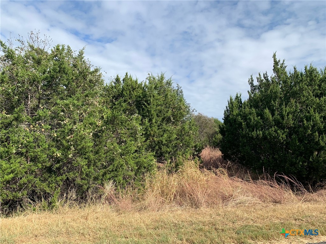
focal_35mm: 26
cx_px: 163
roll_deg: -0.3
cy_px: 122
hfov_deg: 67.3
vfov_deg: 53.1
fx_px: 245
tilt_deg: +5.0
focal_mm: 4.25
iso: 25
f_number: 1.8
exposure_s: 1/2160
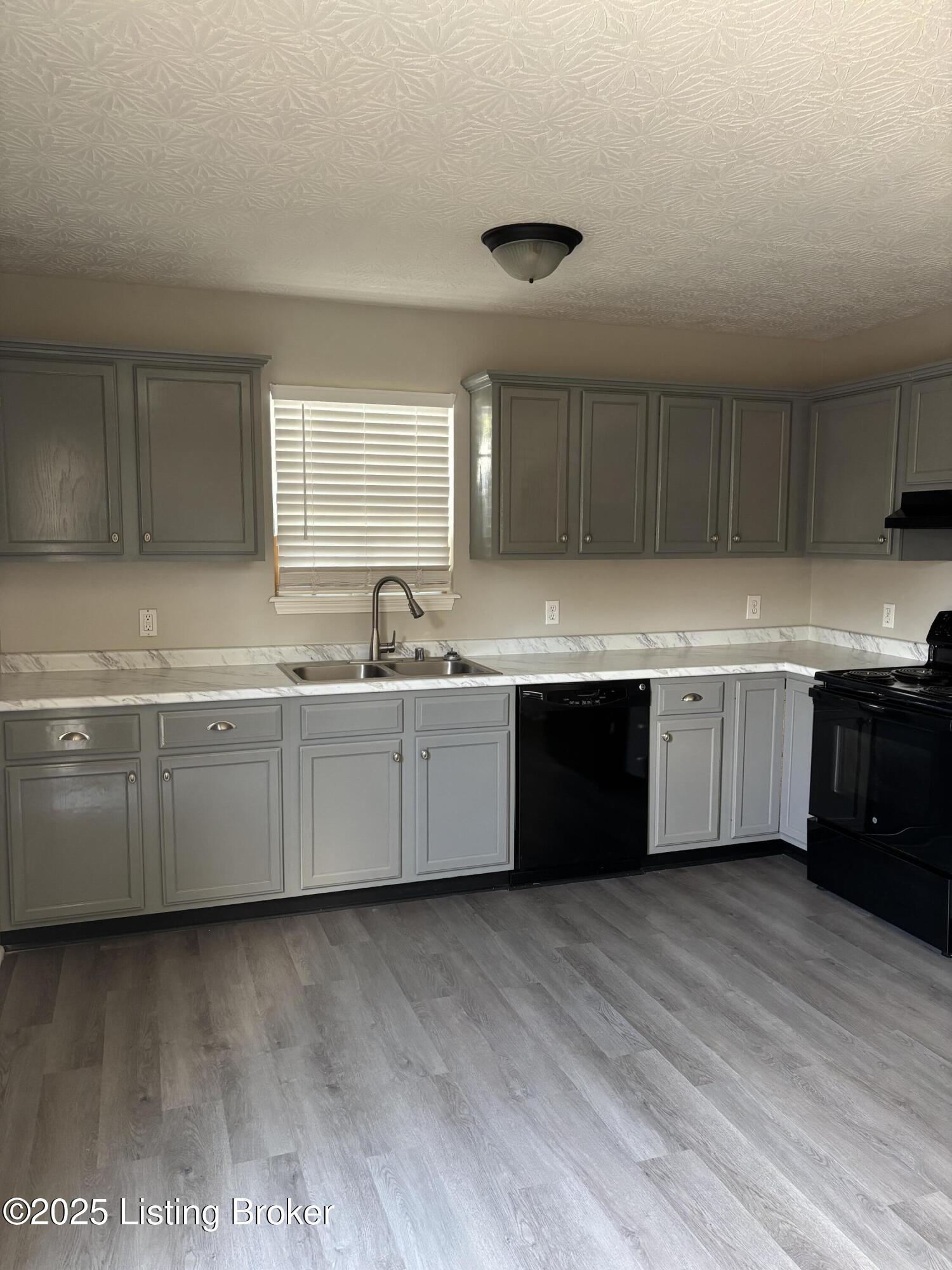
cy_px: 635
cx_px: 476
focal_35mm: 26
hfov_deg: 53.1
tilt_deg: -6.0
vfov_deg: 67.3
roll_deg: -1.1
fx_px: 953
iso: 200
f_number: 1.6
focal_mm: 5.96
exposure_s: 1/60
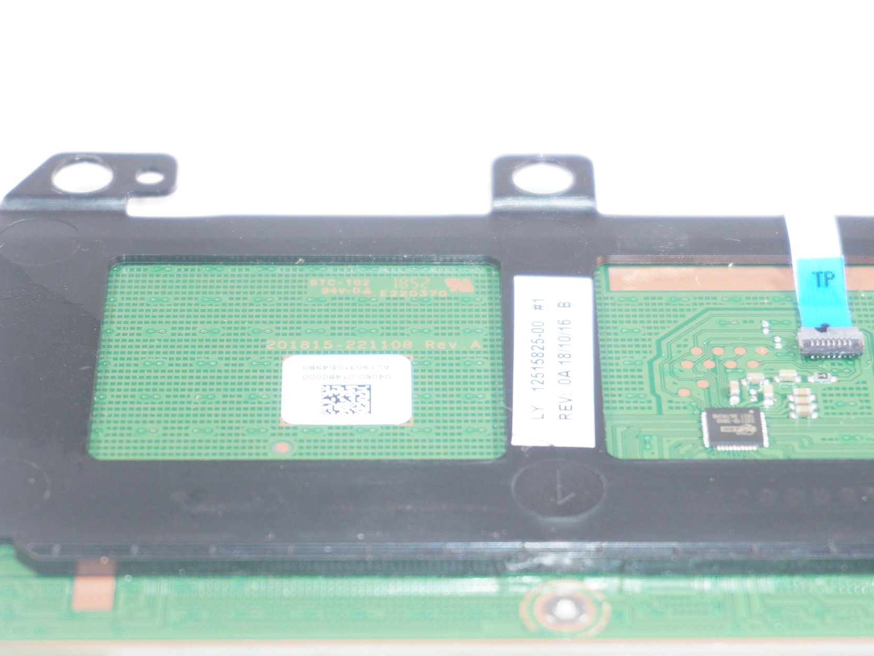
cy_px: 374
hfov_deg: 15.5
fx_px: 3204
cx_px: 548
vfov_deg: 11.7
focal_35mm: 127
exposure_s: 1/125
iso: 640
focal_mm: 49
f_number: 5.6
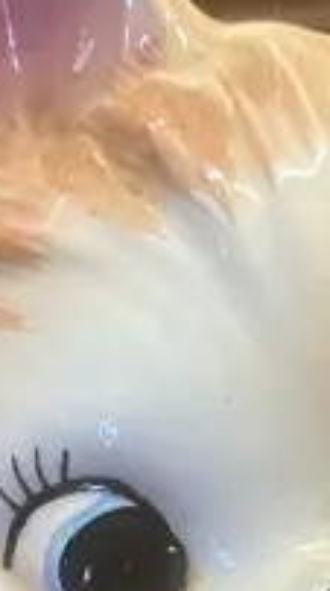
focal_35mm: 155
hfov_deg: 7.8
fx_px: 2421
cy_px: 927
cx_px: 96
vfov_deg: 13.0
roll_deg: +3.2
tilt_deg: -23.1
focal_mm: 3.99
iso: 200
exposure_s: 1/50
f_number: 1.8
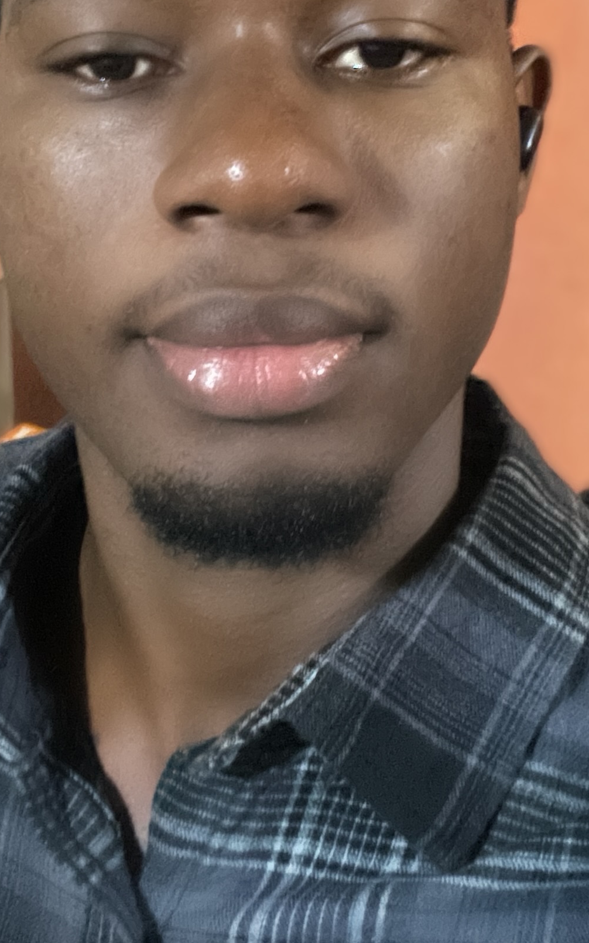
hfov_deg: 21.3
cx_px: 295
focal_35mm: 61
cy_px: 133
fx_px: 1567
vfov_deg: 32.2
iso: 1600
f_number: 2.2
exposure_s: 1/15
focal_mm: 2.71
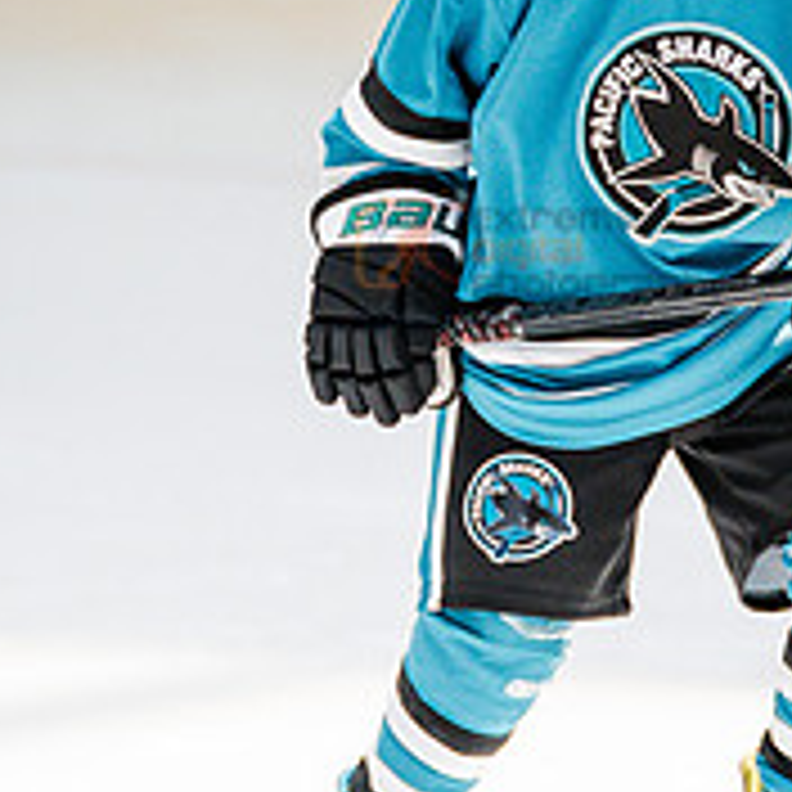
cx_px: 356
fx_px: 19518
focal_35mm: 754
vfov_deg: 2.3
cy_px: 318
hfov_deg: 2.3
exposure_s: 1/2500
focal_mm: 234
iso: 1250
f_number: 3.2
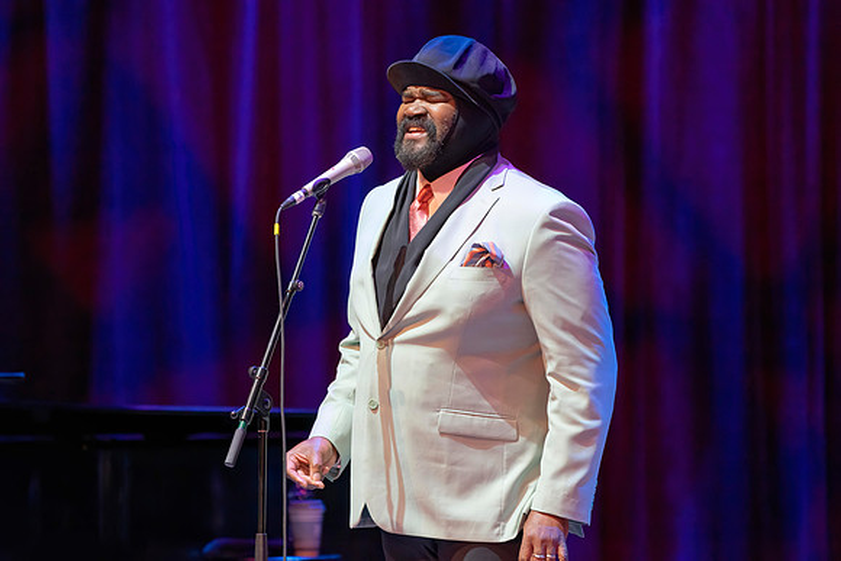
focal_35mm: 400
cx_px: 420
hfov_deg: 5.2
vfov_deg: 3.4
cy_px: 280
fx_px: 9346
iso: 6400
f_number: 5.6
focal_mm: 400
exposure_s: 1/320
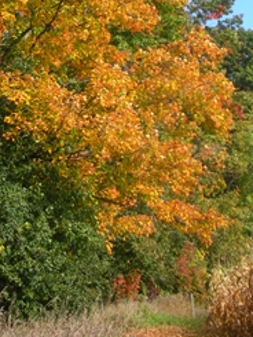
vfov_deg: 21.3
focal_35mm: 88
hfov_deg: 16.7
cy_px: -12
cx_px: 47
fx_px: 857
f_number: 3.5
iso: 64
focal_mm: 6.3
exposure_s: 1/337
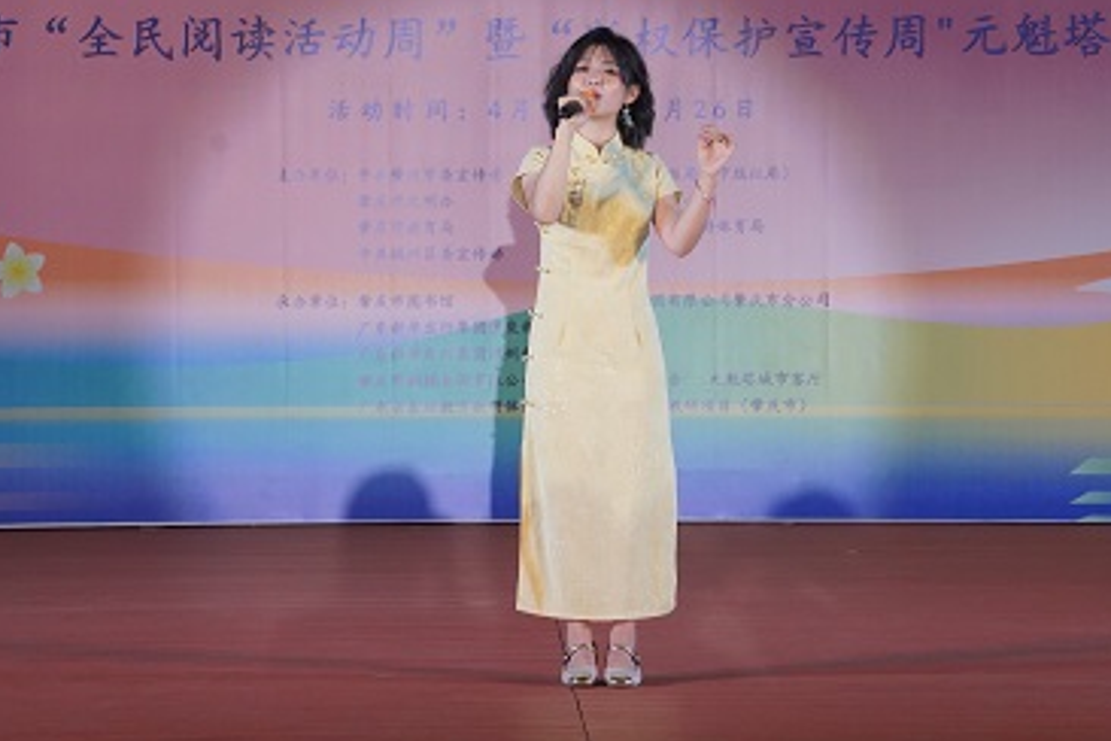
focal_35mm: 161
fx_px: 4968
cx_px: 528
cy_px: 317
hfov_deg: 12.8
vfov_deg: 8.5
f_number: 7.1
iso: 6400
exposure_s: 1/640
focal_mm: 118
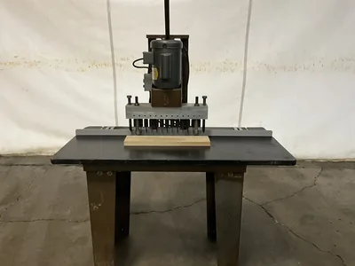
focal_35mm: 29
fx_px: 297
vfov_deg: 48.2
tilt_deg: -17.9
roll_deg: -1.2
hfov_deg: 61.7
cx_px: 178
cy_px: 133
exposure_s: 1/60
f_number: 1.8
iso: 250
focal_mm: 3
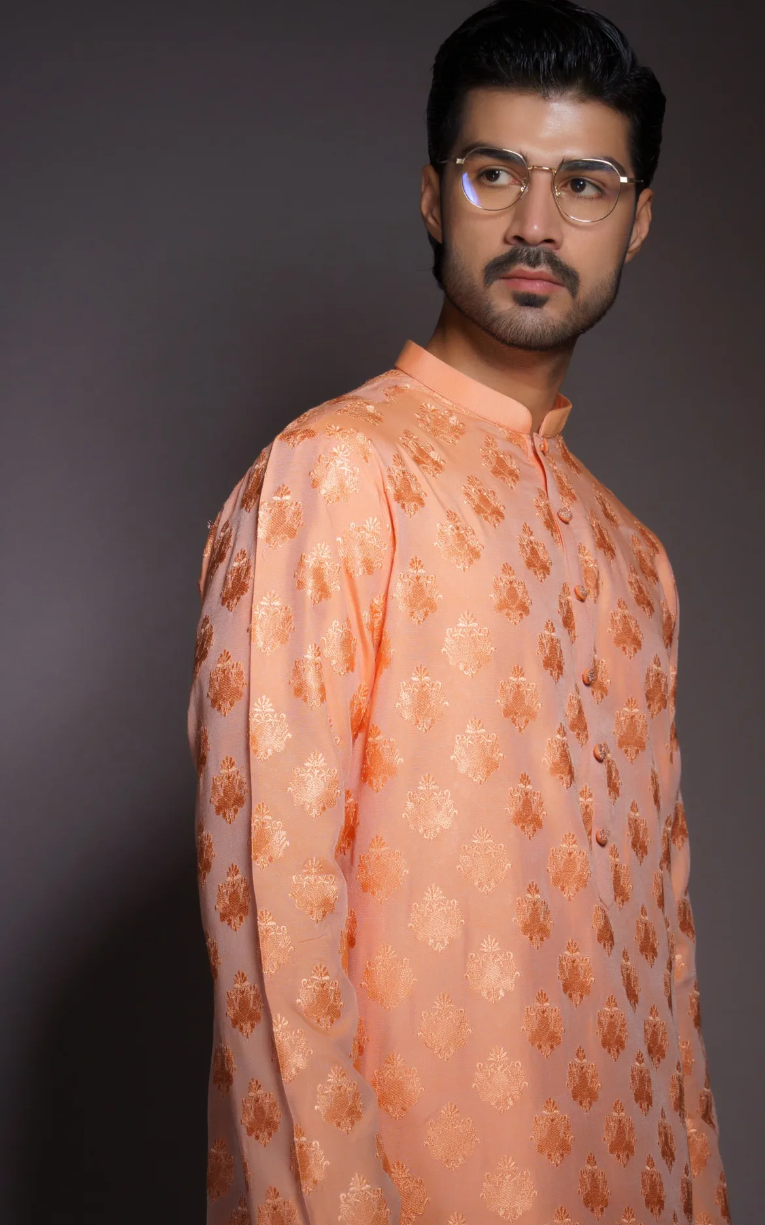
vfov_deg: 16.8
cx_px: 506
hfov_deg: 10.6
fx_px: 4138
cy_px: 795
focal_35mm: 124
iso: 320
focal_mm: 89
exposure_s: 1/160
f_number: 8
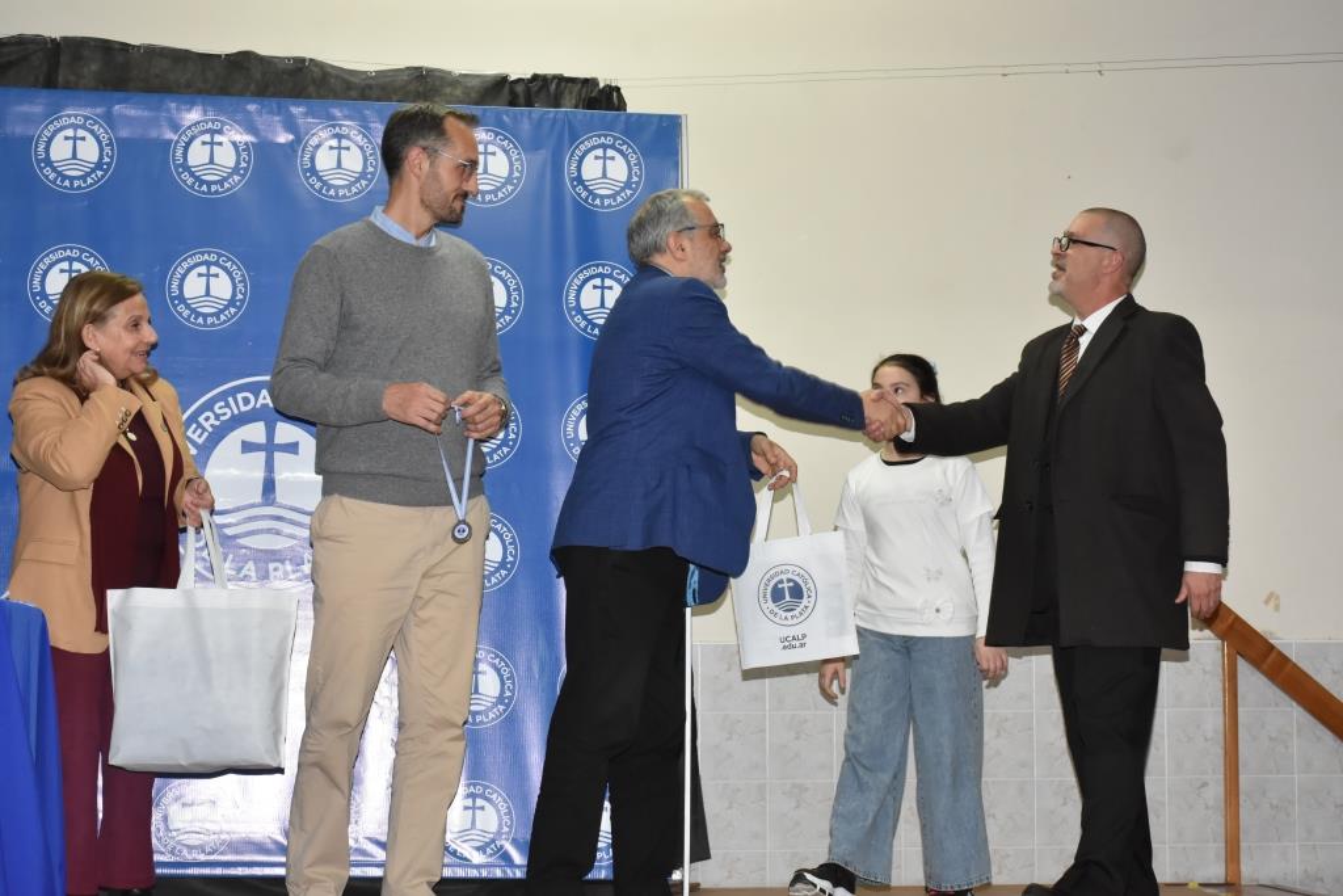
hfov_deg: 28.1
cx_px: 672
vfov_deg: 18.9
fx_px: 2686
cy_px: 448
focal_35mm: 72
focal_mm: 48
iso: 1600
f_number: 8
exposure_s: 1/60
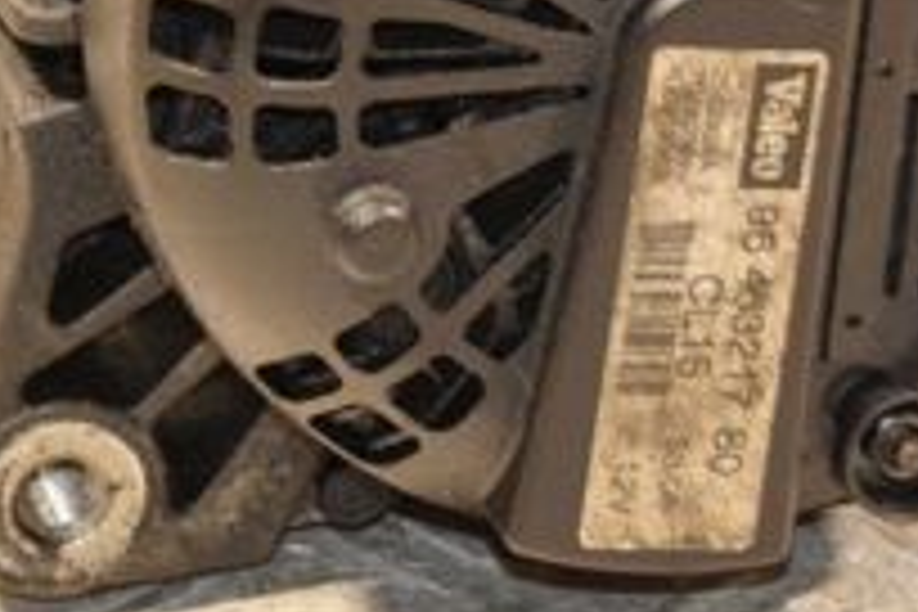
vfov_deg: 3.9
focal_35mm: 354
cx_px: 558
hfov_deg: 5.8
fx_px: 9015
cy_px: -63
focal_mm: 75
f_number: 5.6
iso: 1600
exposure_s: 1/100
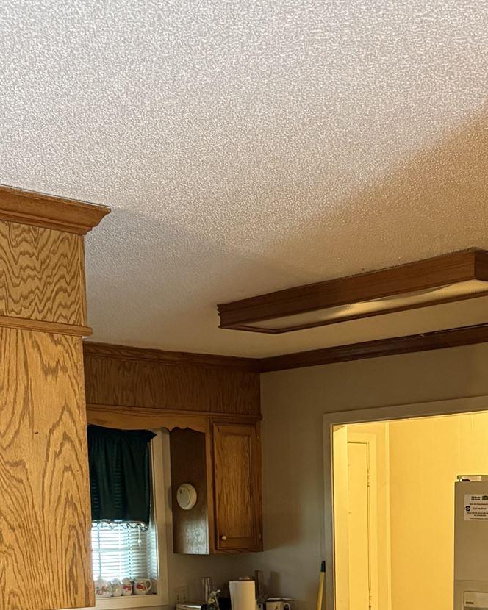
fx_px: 1173
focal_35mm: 65
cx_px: 340
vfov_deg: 26.8
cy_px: 669
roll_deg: +0.7
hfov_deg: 23.3
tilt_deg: -6.9
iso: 800
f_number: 1.78
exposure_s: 1/60
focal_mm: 6.76
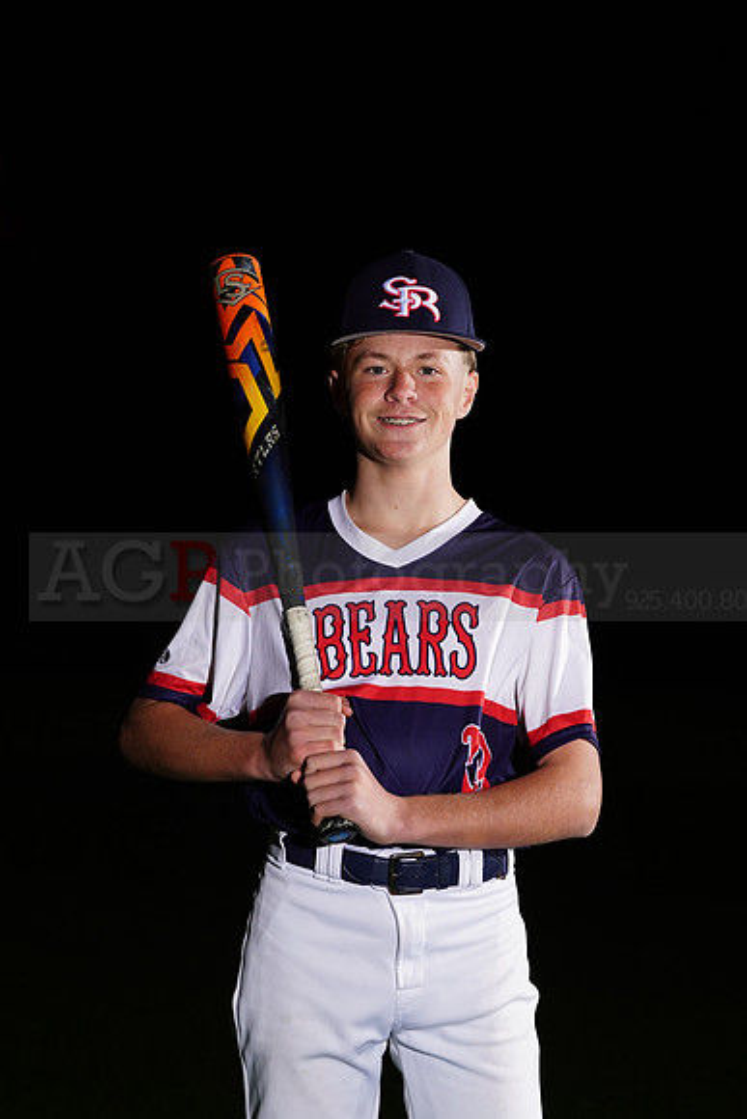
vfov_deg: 12.7
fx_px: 5039
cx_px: 374
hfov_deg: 8.5
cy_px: 560
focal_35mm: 162
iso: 400
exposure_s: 1/125
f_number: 9
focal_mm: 162
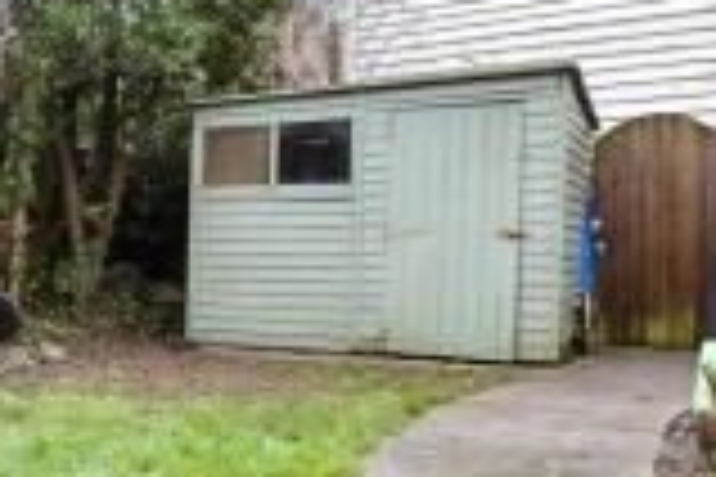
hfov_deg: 22.6
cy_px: 286
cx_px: -329
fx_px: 1492
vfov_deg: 18.2
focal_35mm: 75
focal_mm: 17
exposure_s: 1/15
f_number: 8
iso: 160
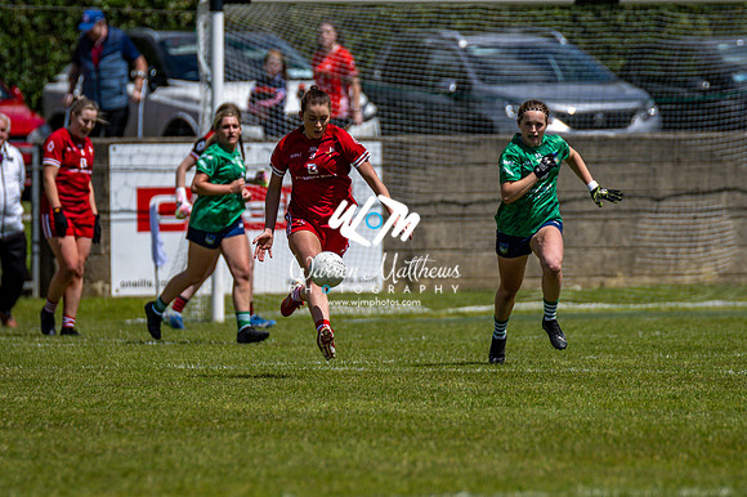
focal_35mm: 617
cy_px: 265
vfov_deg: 2.2
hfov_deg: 3.3
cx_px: 354
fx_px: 12786
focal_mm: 300
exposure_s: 1/6400
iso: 100
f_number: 2.8
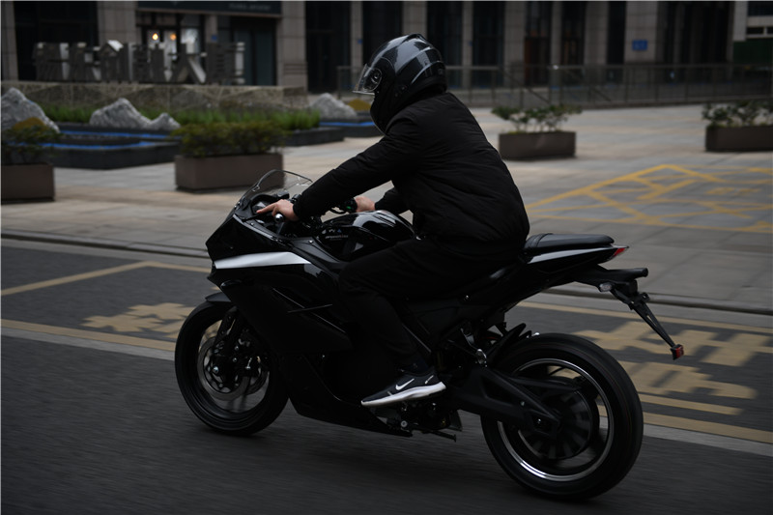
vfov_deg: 24.6
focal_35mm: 55
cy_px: 258
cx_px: 386
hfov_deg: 36.3
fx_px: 1181
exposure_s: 1/125
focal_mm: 55
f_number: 2.8
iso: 250
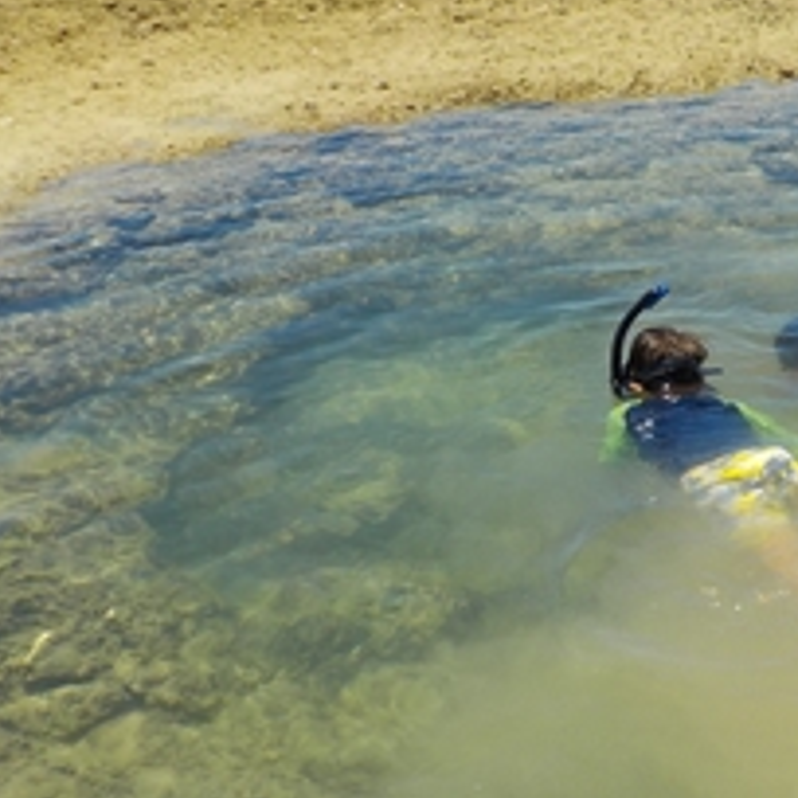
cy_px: 452
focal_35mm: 65
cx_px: 763
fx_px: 1695
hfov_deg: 25.4
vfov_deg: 26.5
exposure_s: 1/1250
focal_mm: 4.1
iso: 125
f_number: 3.3
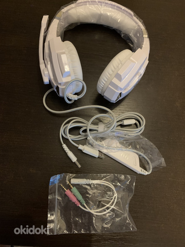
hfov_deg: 53.1
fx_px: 185
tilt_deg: -79.7
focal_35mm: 26
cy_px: 124
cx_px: 92
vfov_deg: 67.3
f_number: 1.8
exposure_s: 1/25
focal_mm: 4.25
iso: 640
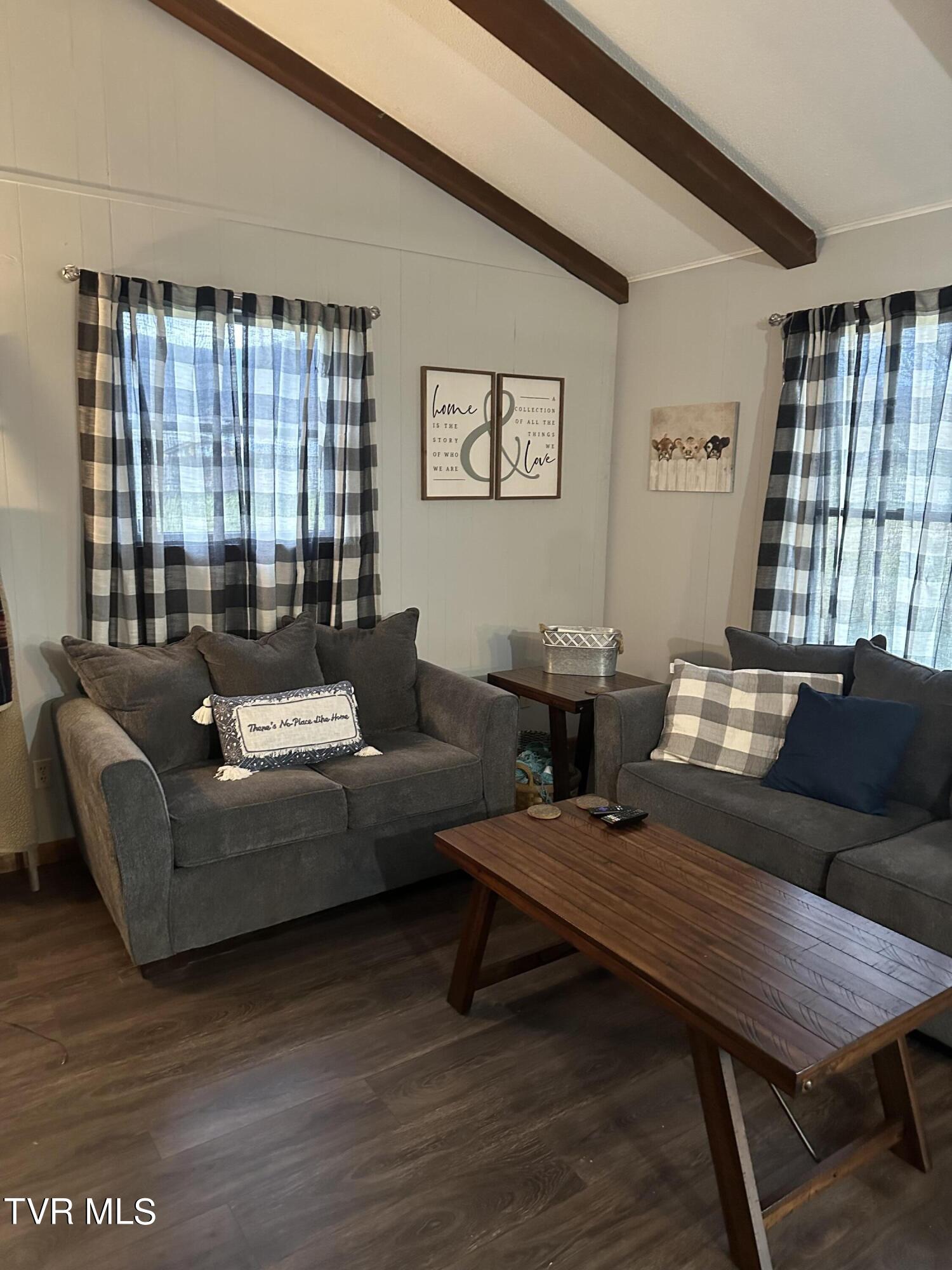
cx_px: 476
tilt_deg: -8.0
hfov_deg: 56.8
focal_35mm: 24
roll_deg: -1.6
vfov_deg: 71.6
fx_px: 880
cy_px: 635
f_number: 1.78
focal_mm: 6.86
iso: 800
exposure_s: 1/40
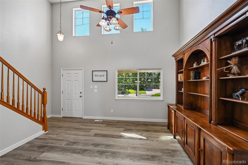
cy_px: 82
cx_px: 124
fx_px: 103
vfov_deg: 77.3
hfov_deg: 100.4
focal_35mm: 15
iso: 400
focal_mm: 15
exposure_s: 1/40
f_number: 10
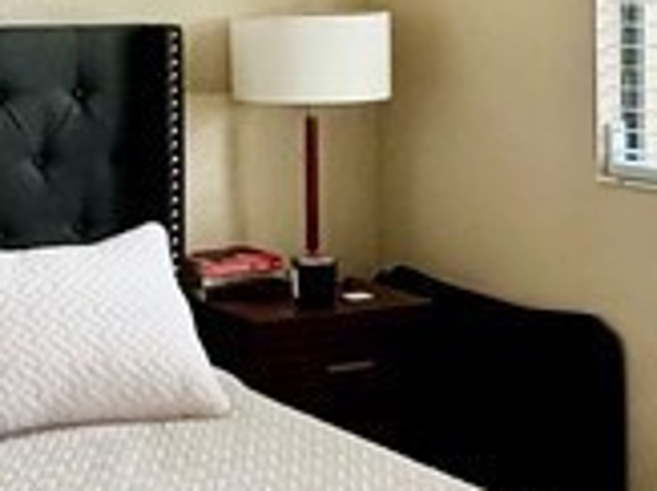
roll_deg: +0.7
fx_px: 1669
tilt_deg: +0.1
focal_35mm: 88
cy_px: -28
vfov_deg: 16.3
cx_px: 12
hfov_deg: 21.5
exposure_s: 1/99
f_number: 2.2
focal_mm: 2.22
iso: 200
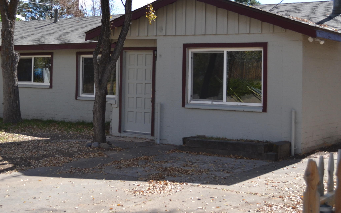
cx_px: 120
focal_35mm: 58
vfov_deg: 22.1
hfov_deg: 34.8
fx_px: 539
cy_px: 48
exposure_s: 1/1250
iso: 400
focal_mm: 26
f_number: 5
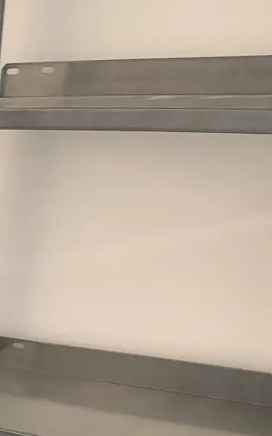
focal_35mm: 91
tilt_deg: -25.8
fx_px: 1080
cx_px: -445
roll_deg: +2.5
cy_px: 480
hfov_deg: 11.2
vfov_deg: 21.6
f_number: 1.6
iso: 400
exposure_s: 1/33
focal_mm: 5.96
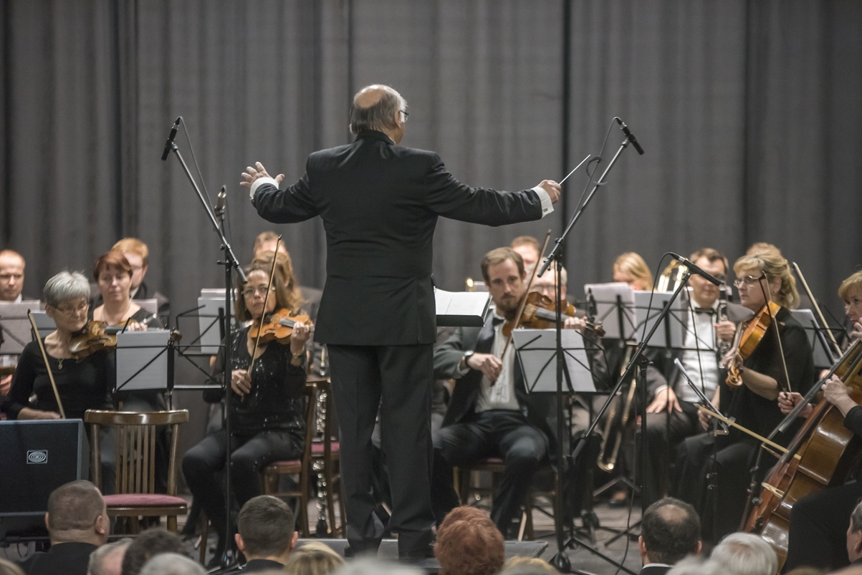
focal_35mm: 160
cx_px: 431
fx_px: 3832
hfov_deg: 12.8
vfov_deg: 8.6
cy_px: 288
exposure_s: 1/100
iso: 3200
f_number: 2.8
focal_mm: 160
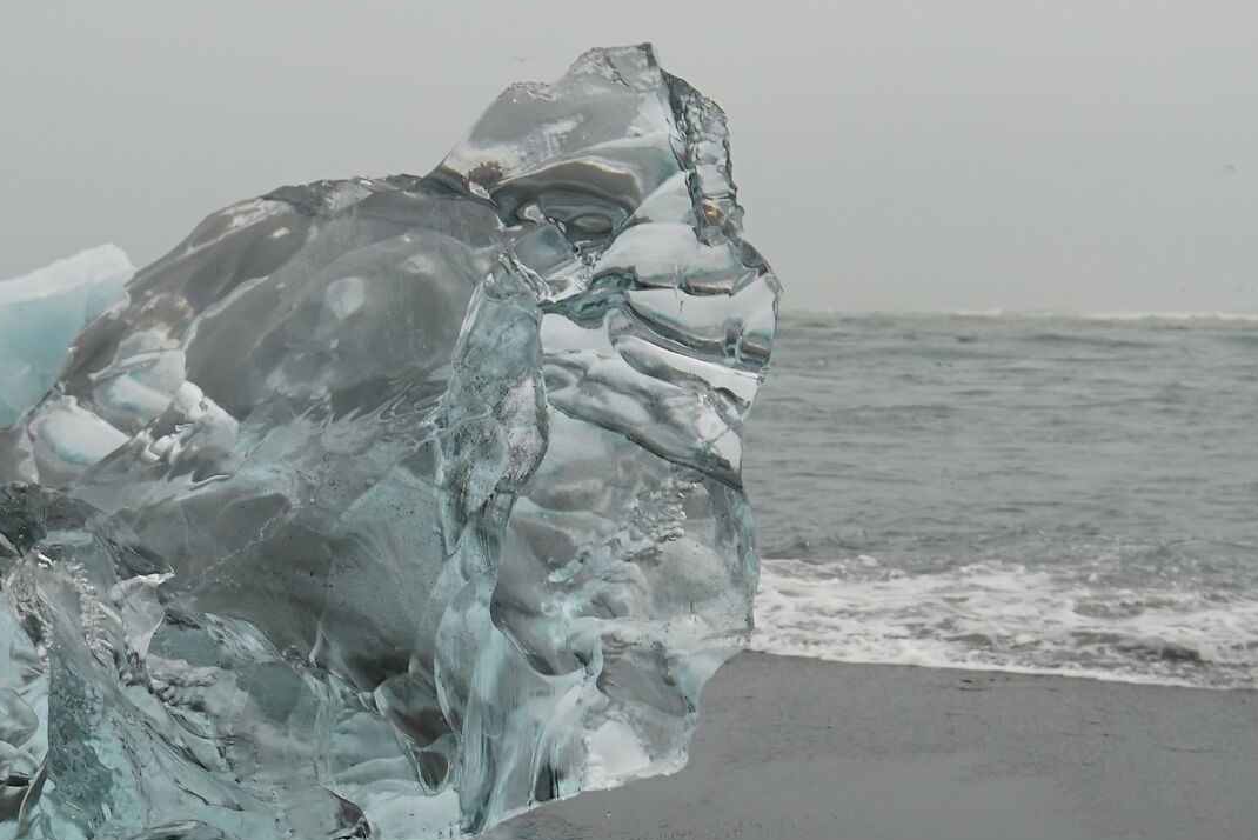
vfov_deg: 18.4
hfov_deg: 27.2
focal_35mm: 74
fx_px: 2586
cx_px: 461
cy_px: 481
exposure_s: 1/160
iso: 400
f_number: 4
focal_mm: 22
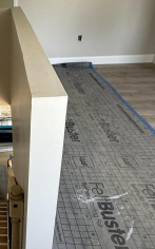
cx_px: -33
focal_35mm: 42
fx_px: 285
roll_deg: +3.9
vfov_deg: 47.2
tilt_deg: -26.6
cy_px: 127
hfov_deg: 26.9
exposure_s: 1/99
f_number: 2.2
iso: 125
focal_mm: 2.22
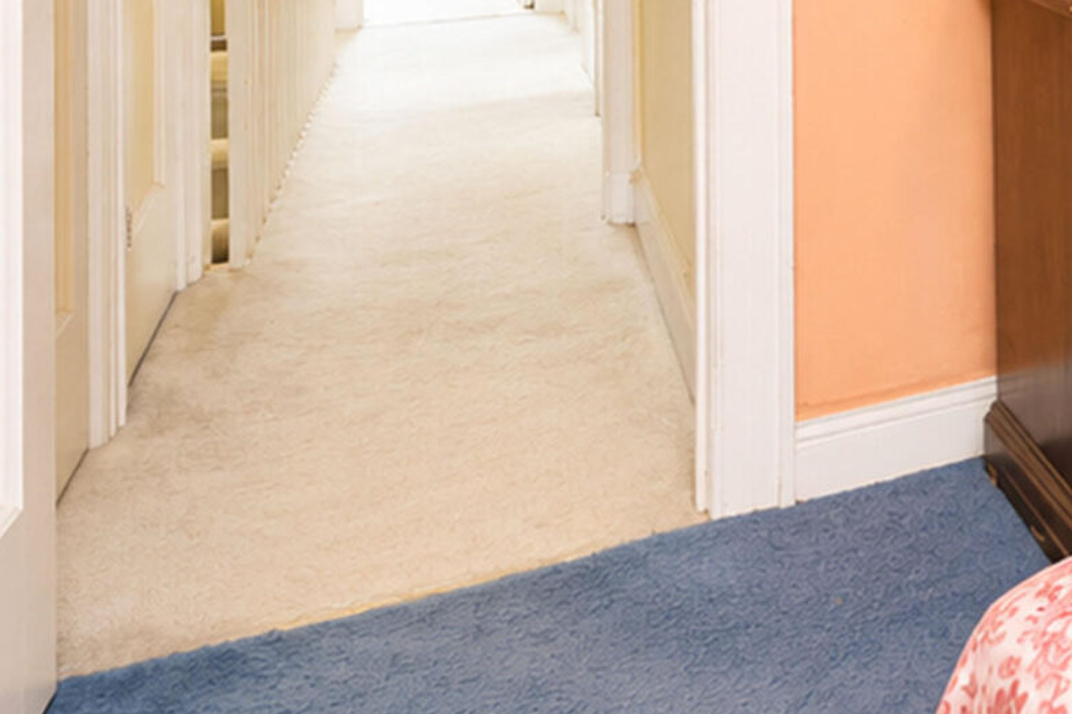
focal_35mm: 52
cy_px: -240
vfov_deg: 22.8
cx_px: 1472
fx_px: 1548
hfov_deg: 29.1
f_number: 4
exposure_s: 1/10
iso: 64
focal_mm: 16
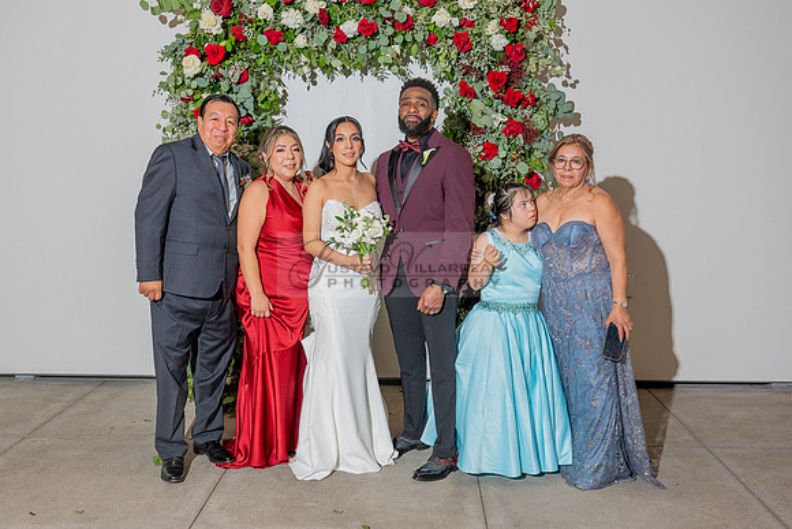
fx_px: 841
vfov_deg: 34.9
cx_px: 353
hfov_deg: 50.4
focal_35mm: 38
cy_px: 293
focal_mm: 34.5
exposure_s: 1/200
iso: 800
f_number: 5.6
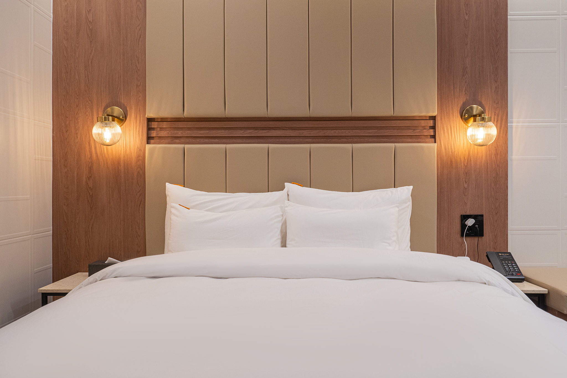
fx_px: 457
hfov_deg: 63.7
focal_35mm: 29
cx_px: 284
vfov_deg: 45.0
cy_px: 189
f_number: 8
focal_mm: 29
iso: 800
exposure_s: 1/40
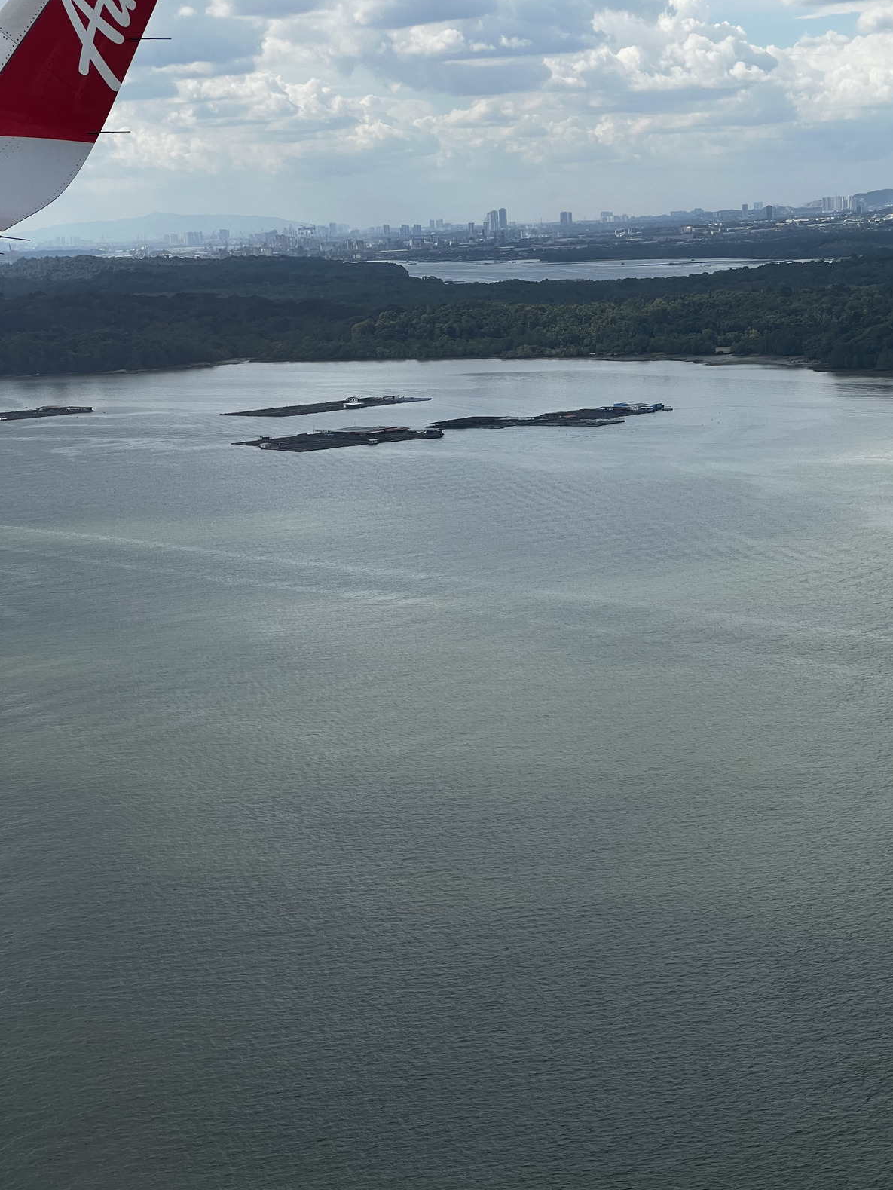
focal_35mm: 78
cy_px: 593
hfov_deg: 18.9
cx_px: 451
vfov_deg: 25.0
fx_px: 2682
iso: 32
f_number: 2.8
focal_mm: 9
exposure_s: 1/853
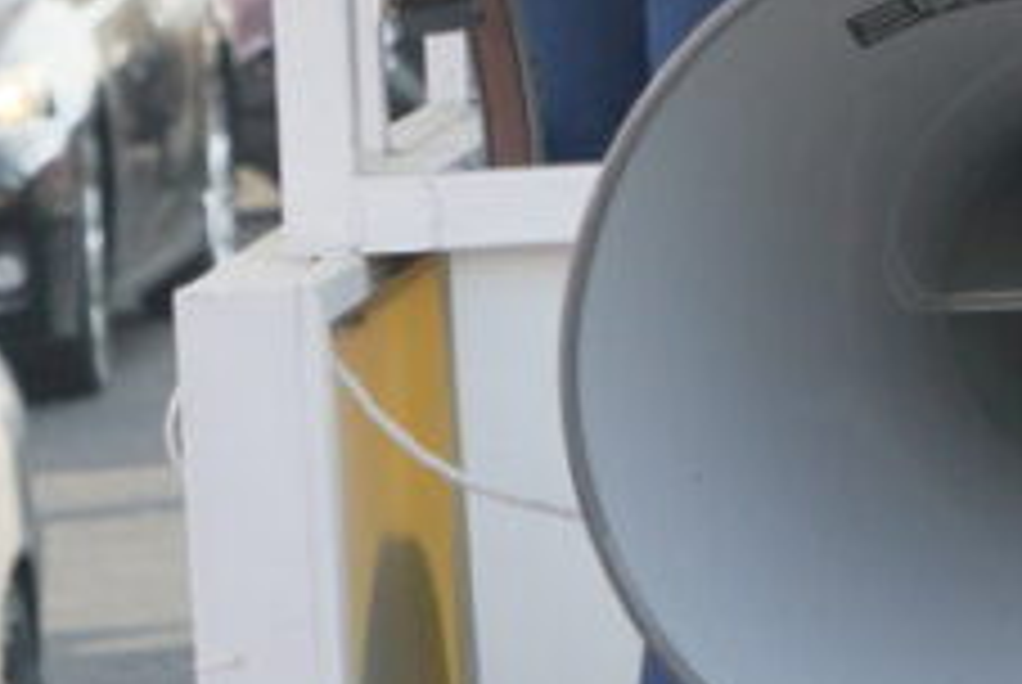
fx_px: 13445
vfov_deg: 2.9
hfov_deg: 4.3
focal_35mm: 473
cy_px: -704
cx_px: 1963
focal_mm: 105
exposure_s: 1/400
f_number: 6.3
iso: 160
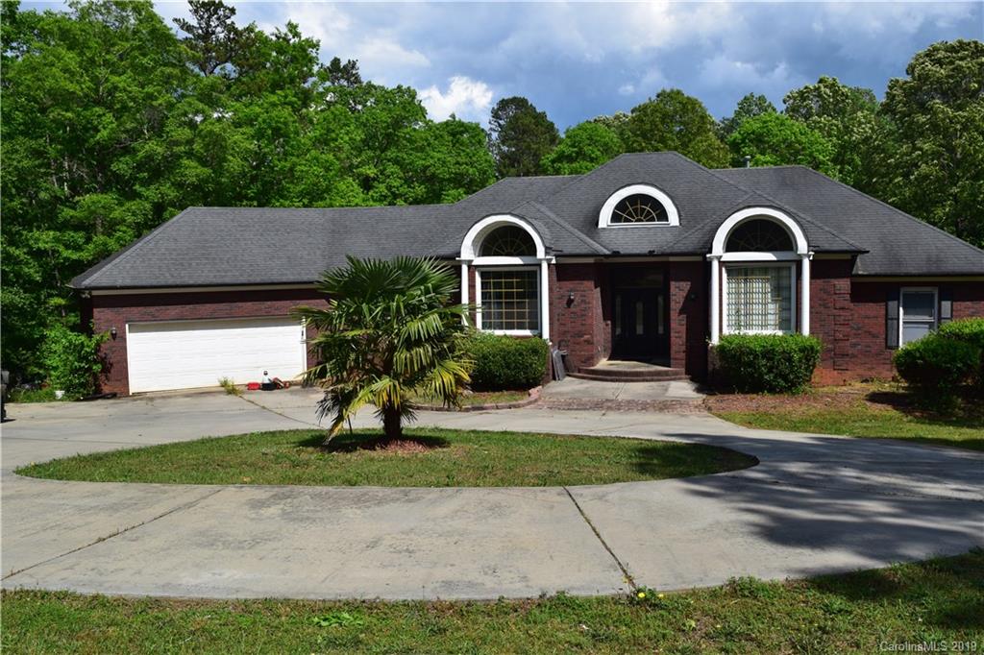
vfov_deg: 41.7
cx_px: 492
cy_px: 328
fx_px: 861
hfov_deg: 59.5
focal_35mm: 32
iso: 320
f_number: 11
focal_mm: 21
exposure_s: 1/500
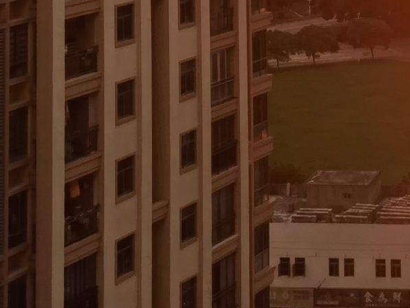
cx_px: 470
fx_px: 1458
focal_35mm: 123
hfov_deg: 15.5
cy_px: -270
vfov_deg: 11.1
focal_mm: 6.71
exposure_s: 1/526
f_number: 1.9
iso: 50
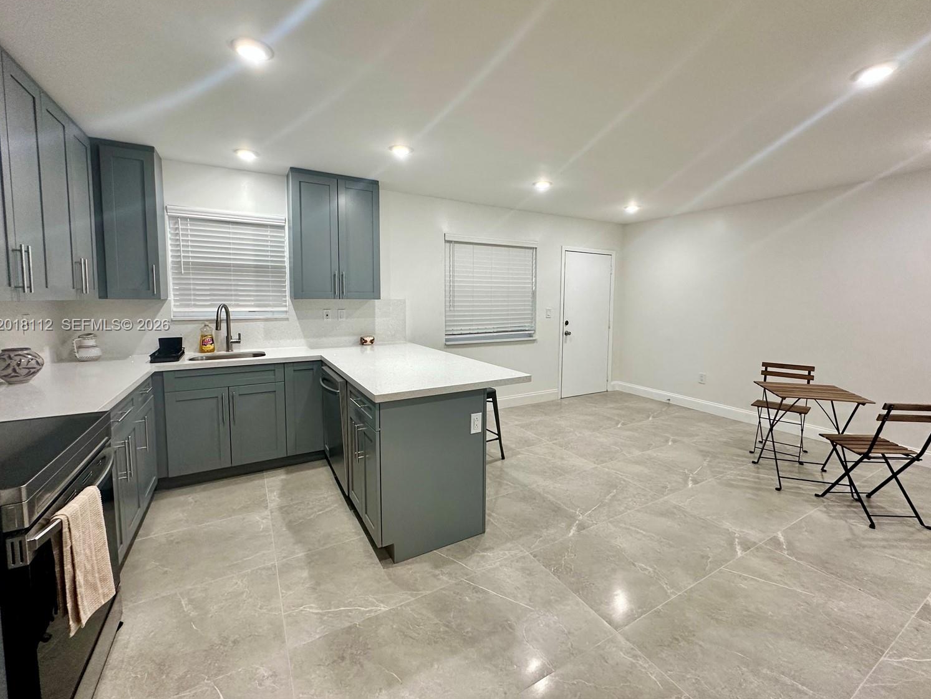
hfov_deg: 98.2
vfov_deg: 81.6
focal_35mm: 15
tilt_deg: -2.6
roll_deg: -0.4
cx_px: 474
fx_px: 403
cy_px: 326
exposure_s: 1/120
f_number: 2.2
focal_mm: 2.22
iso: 200
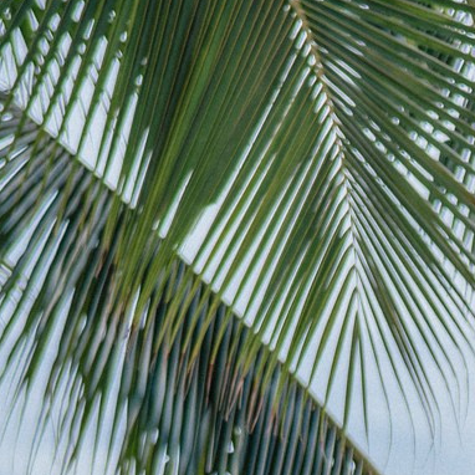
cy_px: 918
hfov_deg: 6.4
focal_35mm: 269
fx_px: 4176
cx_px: 803
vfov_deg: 6.3
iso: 1250
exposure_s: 1/400
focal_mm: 50
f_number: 2
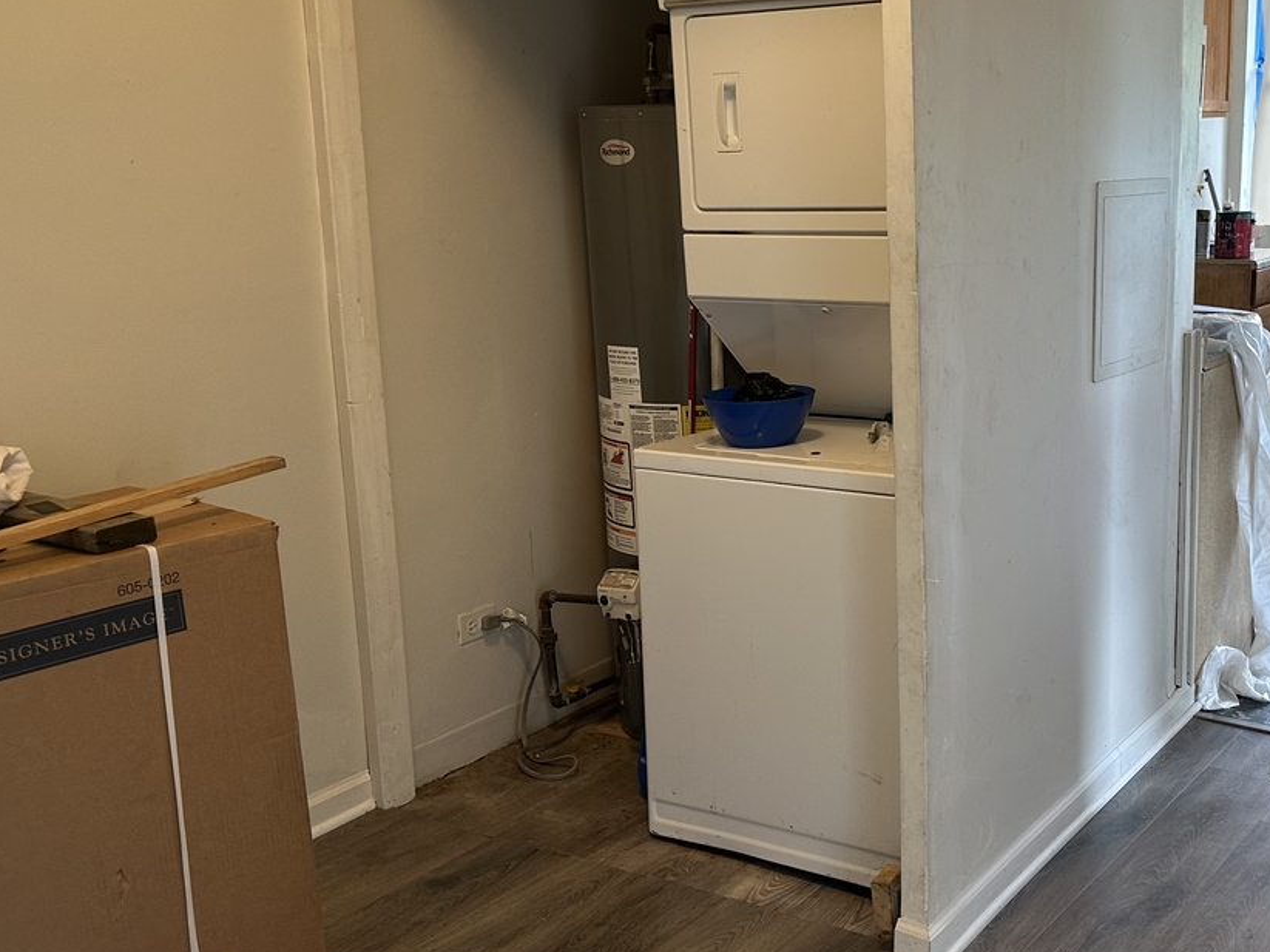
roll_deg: +0.1
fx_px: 1541
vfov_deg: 34.3
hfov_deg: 43.5
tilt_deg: -10.3
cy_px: 421
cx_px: 932
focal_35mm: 42
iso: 125
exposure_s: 1/60
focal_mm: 6.86
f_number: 1.78
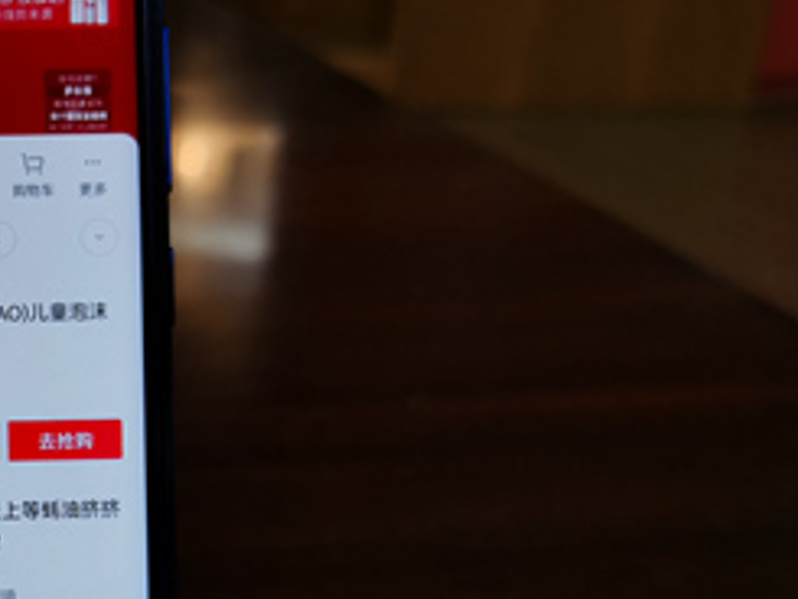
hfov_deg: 26.2
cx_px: -156
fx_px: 1522
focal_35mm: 66
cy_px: 443
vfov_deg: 22.1
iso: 80
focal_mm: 5.56
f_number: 1.6
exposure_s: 1/100
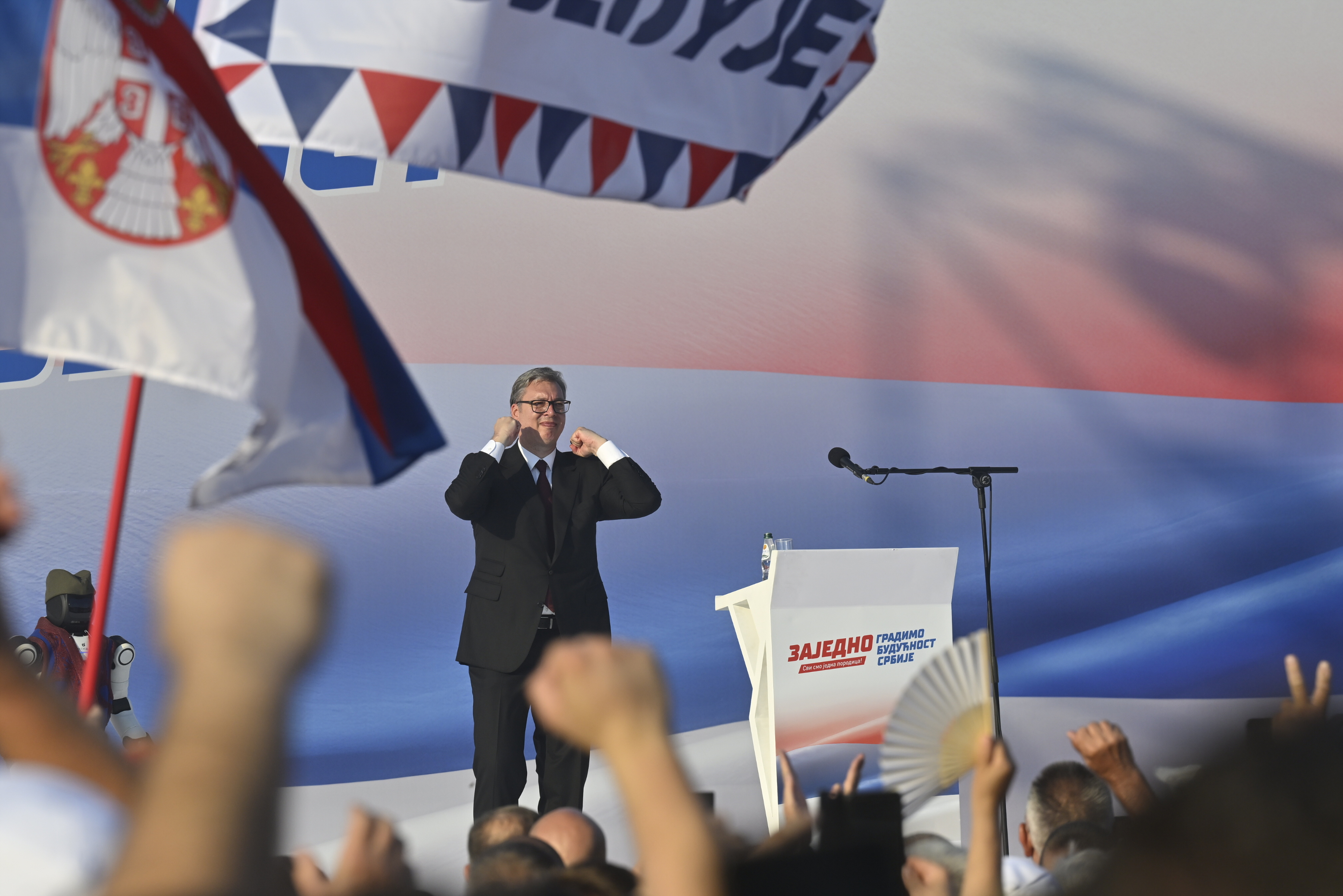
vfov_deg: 6.8
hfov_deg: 10.2
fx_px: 7535
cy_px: 448
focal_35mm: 202
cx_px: 672
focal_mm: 135
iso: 125
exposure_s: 1/1000
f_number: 5.6
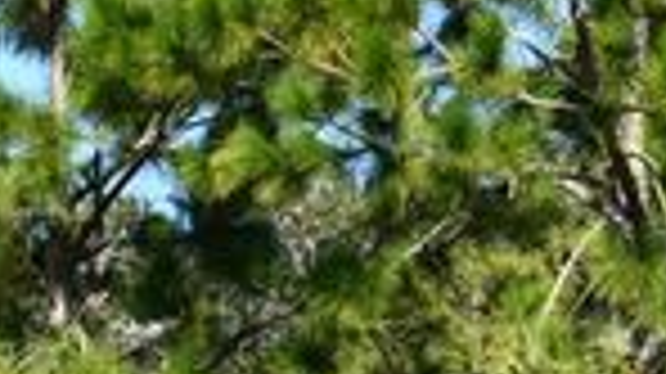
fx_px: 4165
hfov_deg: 9.0
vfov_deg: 5.1
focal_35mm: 236
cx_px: -238
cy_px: 631
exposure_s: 1/250
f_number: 8
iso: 160
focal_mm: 26
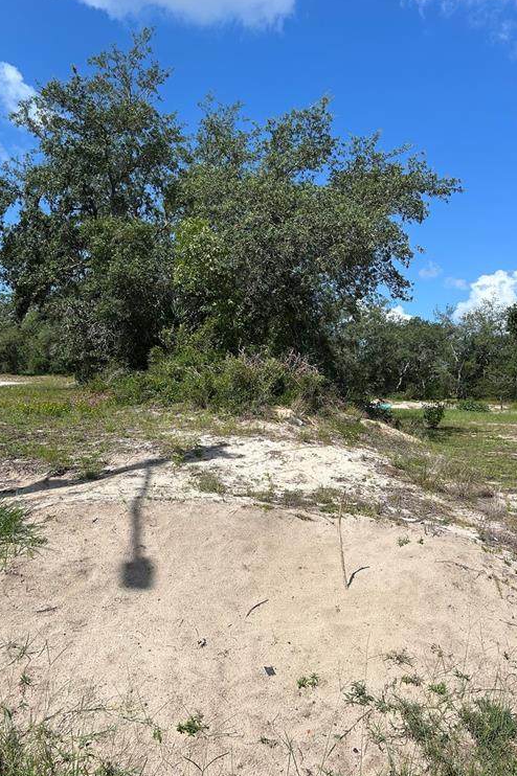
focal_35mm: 28
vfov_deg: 65.5
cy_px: 379
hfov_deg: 46.3
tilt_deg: -0.6
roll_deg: -0.4
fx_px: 604
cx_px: 234
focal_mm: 5.7
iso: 50
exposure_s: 1/5882
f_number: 1.5
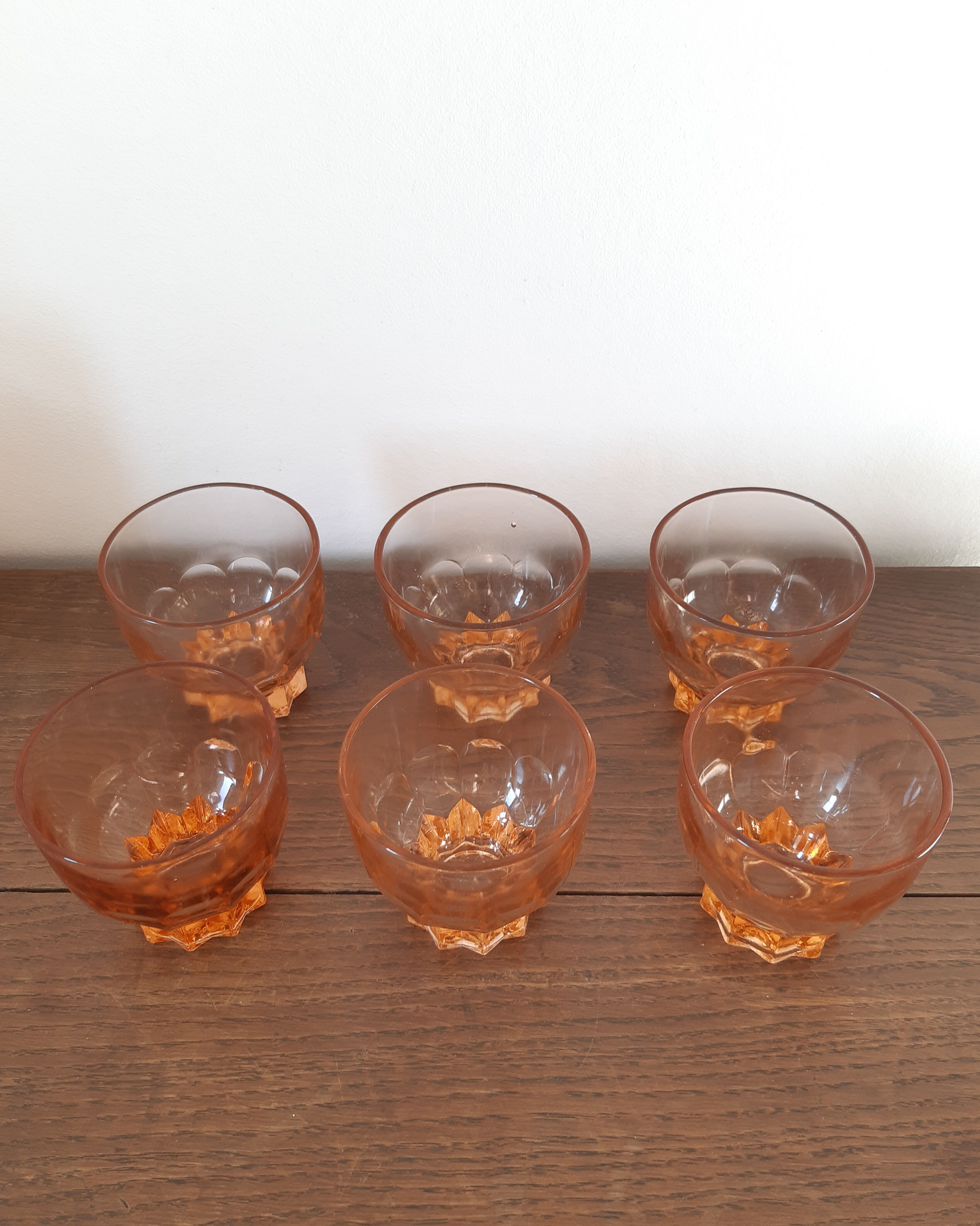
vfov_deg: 62.2
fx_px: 1015
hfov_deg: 51.5
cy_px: 639
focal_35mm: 28
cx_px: 490
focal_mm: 3.93
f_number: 1.7
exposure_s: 1/50
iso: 40
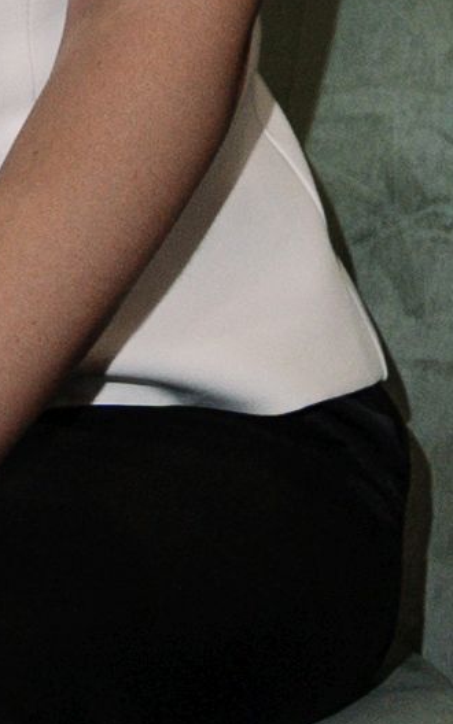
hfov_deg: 2.4
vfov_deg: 3.9
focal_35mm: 544
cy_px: -189
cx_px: 1708
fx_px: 10746
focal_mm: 47
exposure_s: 1/125
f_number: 3.5
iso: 500
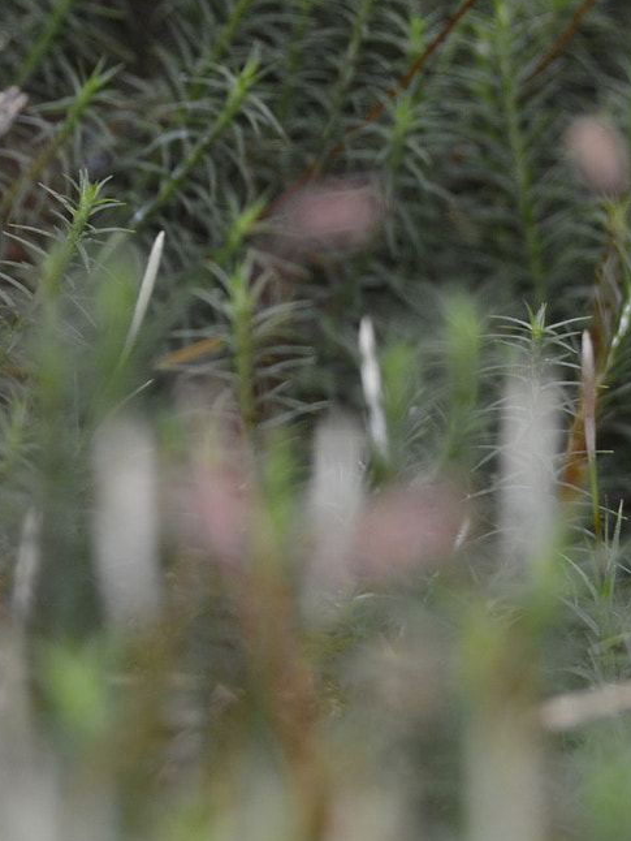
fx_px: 4765
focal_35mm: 196
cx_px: 386
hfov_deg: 7.6
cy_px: 518
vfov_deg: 10.1
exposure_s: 1/60
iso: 500
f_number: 5.6
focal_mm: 55
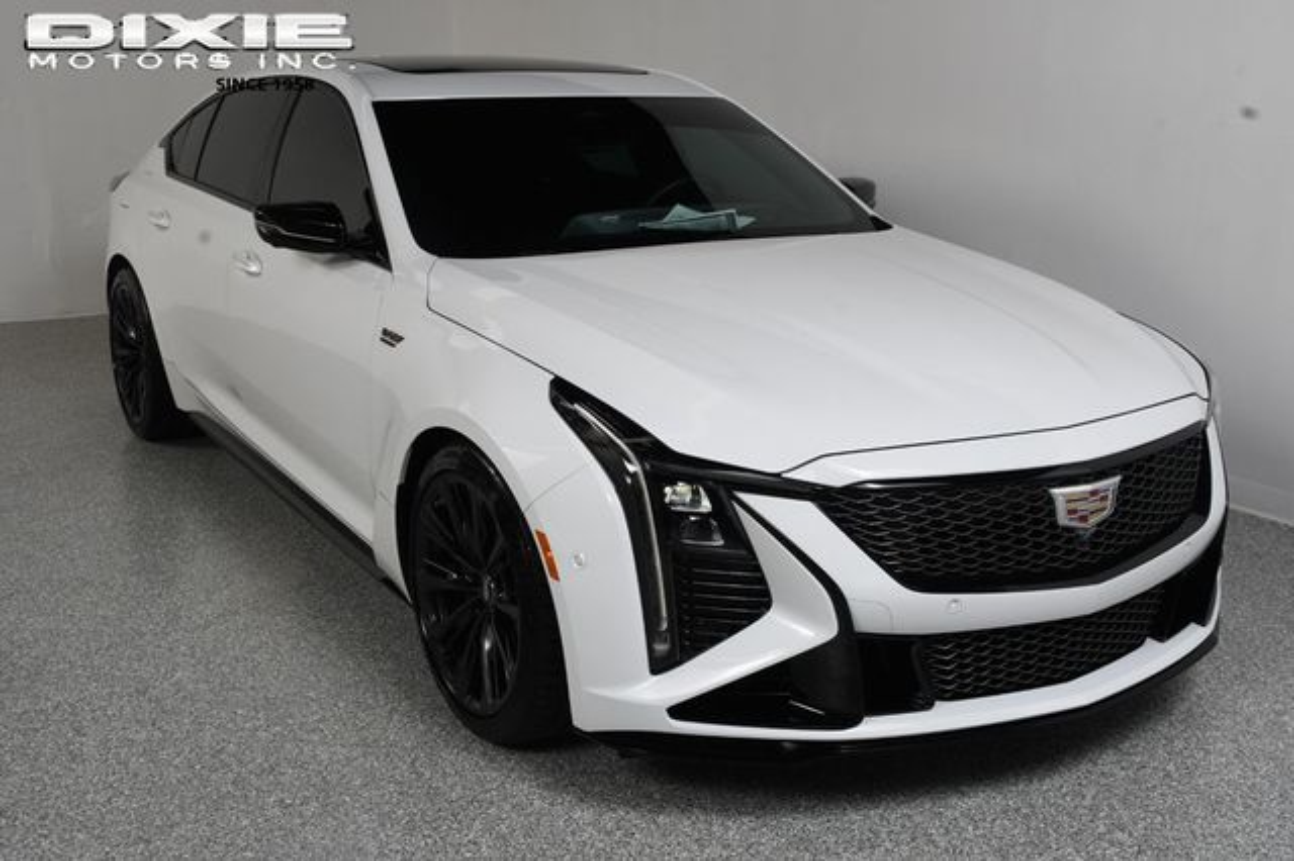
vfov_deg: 33.4
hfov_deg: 48.5
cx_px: 647
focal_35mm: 40
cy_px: 430
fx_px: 1437
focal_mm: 27
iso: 100
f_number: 13
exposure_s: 1/160
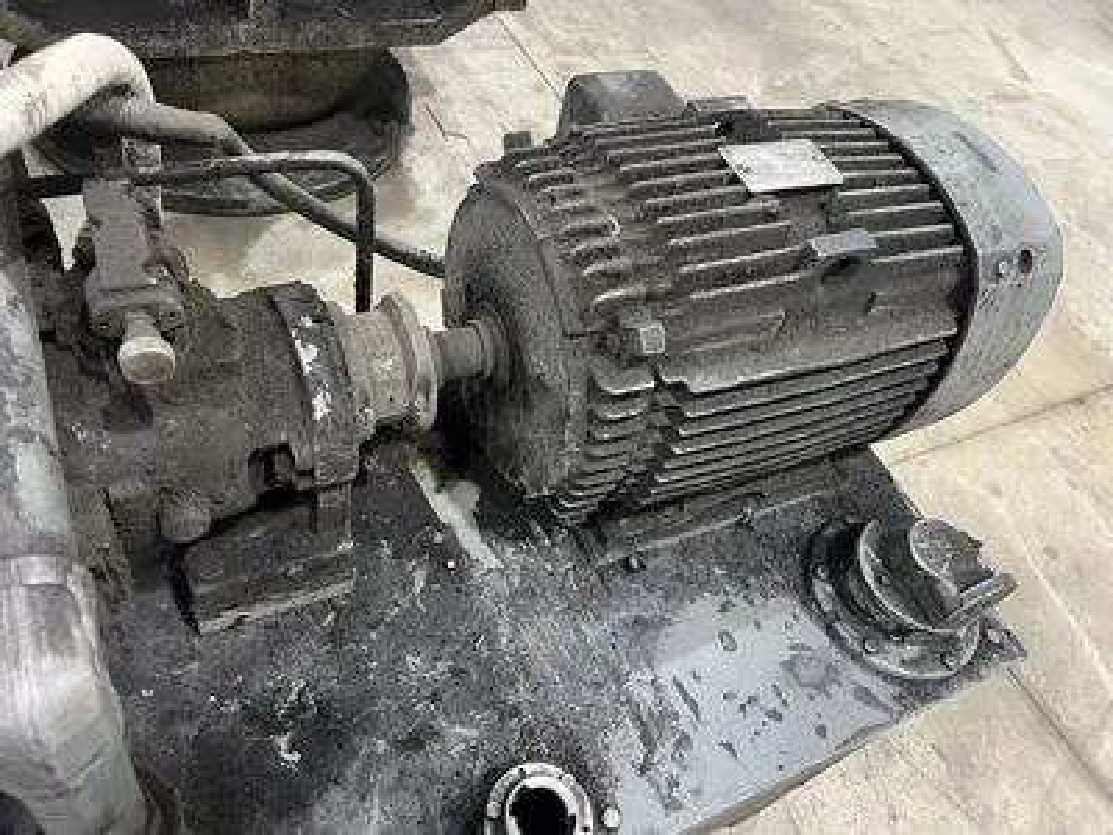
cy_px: 418
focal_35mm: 26
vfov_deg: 53.1
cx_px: 556
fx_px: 836
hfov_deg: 67.3
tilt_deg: -50.3
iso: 160
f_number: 1.5
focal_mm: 5.7
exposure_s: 1/60
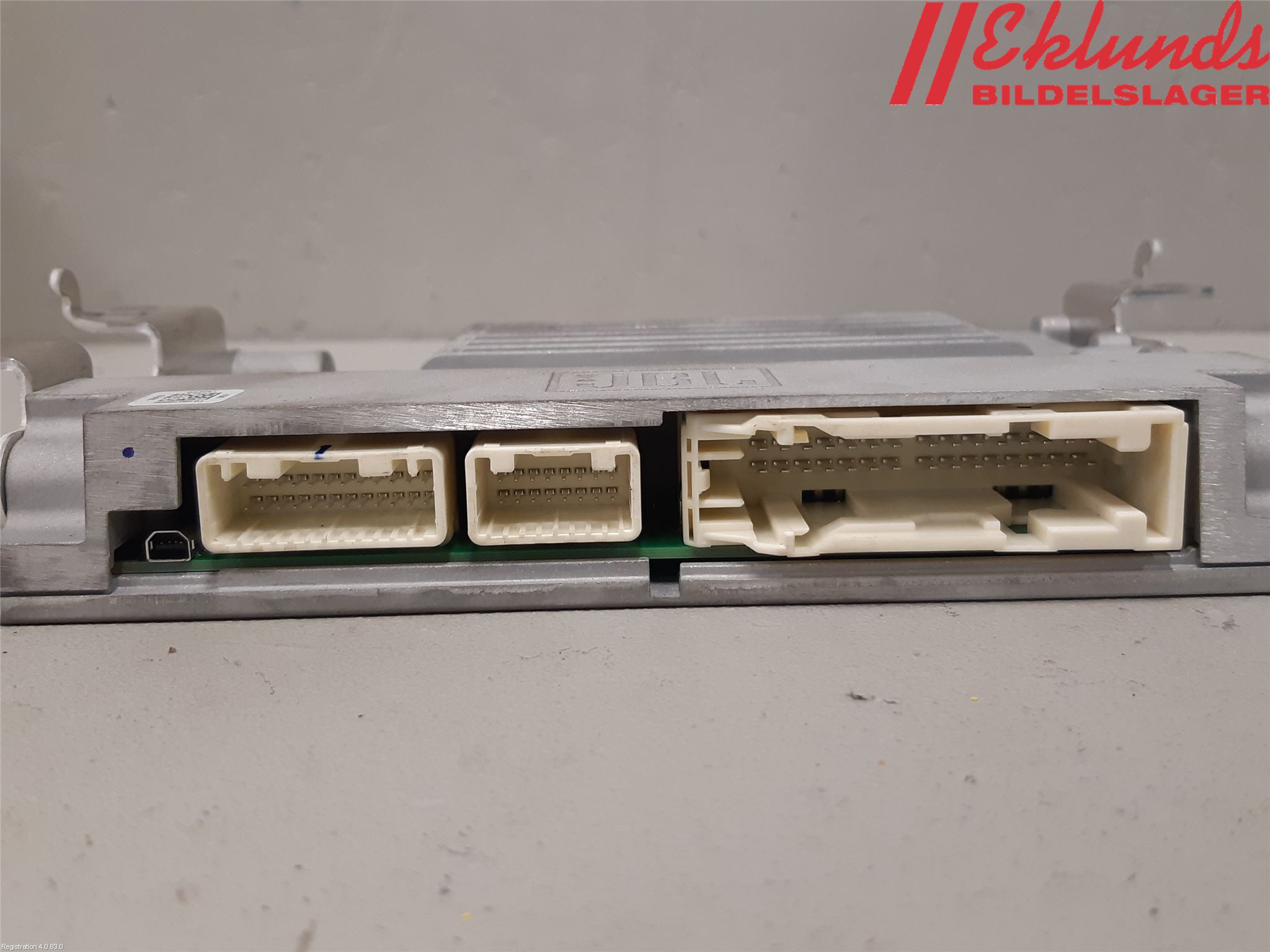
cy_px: 476
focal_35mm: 26
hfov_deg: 67.3
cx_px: 635
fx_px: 954
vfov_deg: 53.1
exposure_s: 1/50
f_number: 1.7
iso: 125
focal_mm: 3.93
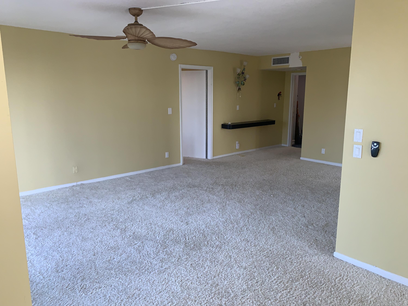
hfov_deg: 67.3
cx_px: 204
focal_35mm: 26
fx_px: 306
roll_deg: +0.3
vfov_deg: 53.1
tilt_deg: -11.0
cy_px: 153
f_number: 1.8
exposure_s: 1/120
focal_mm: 4.25
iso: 64
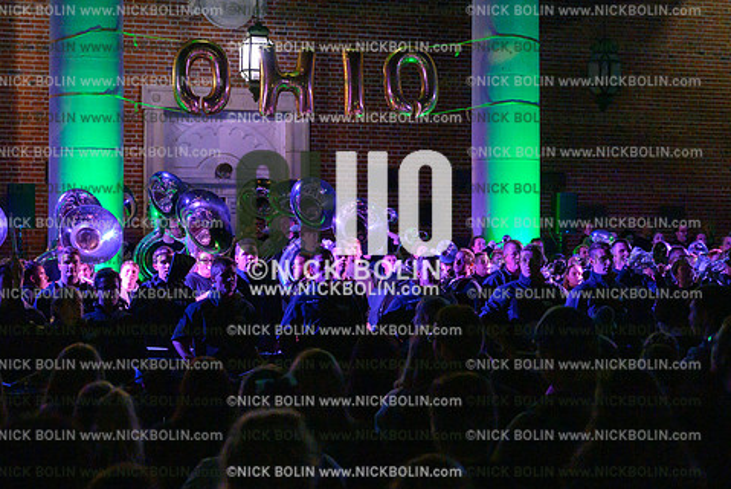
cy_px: 224
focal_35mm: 69
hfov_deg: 29.2
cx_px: 343
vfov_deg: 19.8
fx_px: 1402
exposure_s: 1/500
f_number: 4
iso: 12800
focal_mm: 57
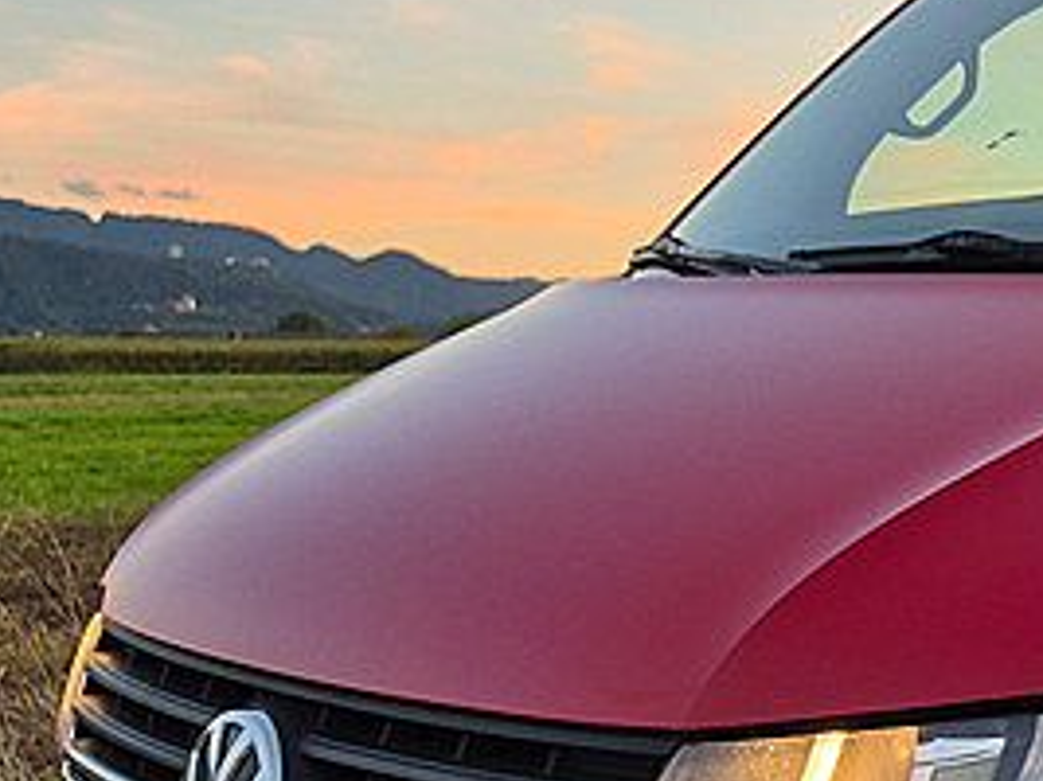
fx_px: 2078
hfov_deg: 24.2
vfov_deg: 21.1
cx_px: 1398
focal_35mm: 69
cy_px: 613
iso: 200
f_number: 1.8
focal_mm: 5.4
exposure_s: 1/100
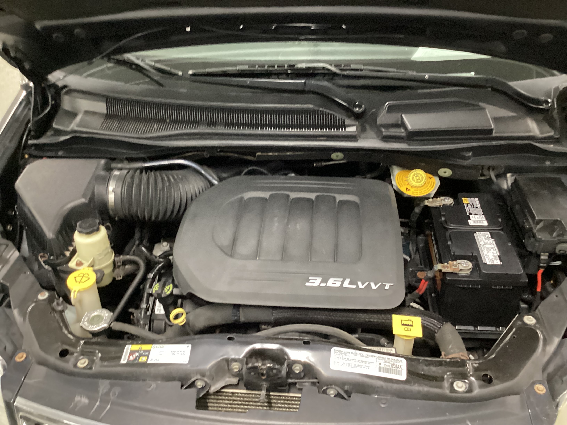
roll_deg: +2.7
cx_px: 284
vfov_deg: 45.4
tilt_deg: -36.6
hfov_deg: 58.4
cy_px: 212
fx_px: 508
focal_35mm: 31
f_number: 2.4
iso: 640
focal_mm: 3.3
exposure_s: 1/25
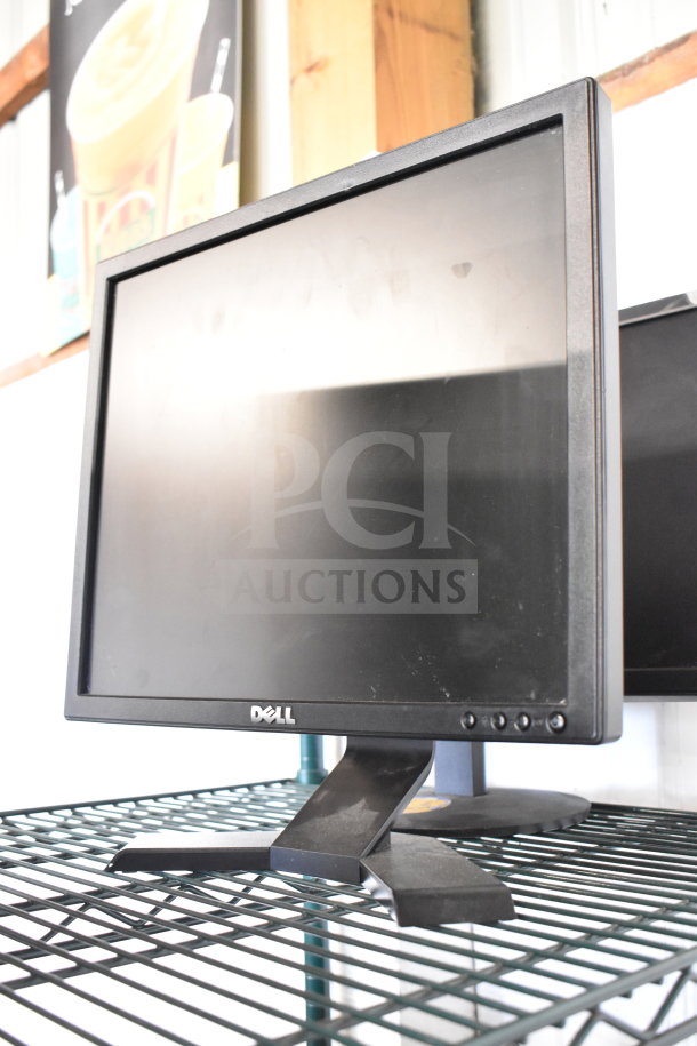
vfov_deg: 51.3
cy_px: 523
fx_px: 1089
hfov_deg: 35.5
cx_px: 348
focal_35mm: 38
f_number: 4
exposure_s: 1/40
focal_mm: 25
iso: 5600
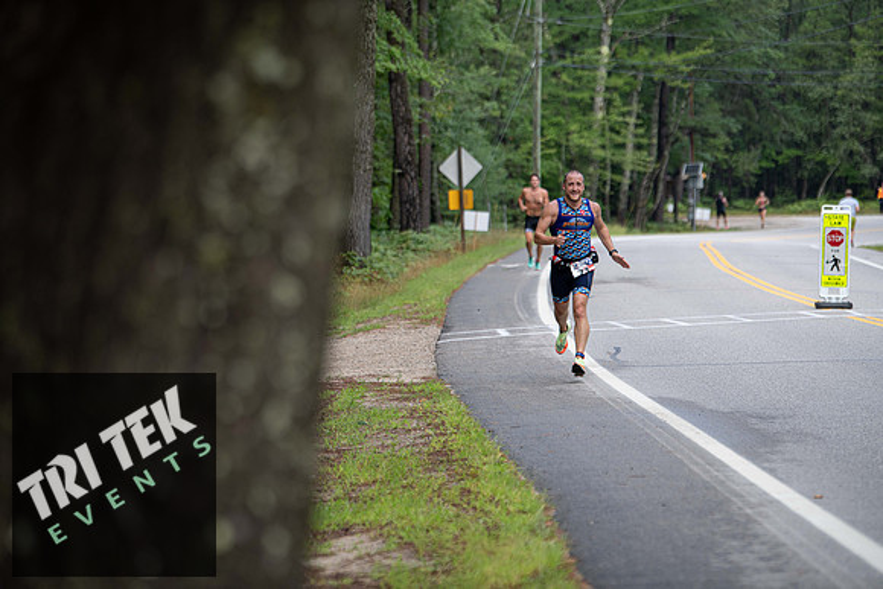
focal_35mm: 160
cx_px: 442
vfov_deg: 8.6
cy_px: 294
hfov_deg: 12.8
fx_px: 3925
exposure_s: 1/400
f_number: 3.5
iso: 250
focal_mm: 160
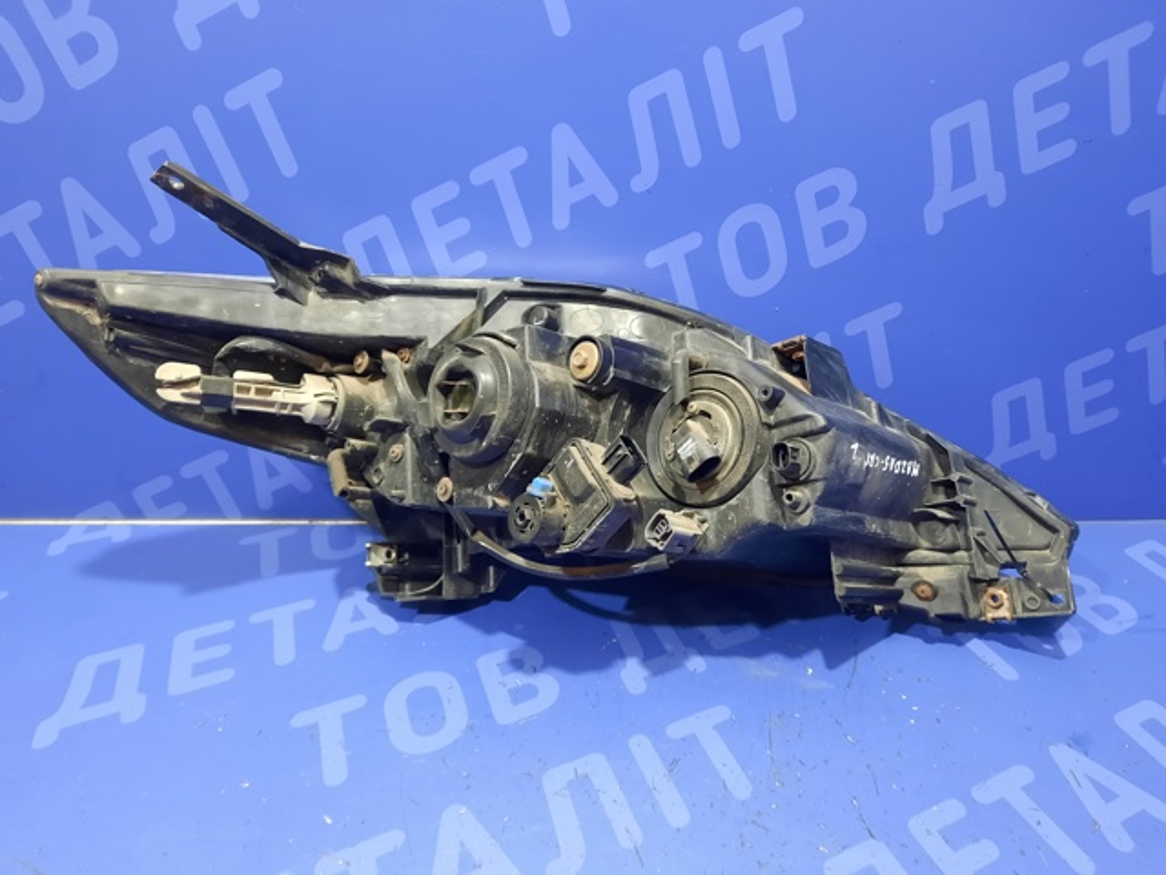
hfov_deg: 69.4
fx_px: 842
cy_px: 438
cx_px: 583
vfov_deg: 54.9
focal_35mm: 25
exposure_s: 1/25
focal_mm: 4.6
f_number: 2
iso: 400
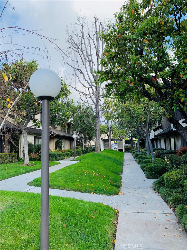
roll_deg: +1.6
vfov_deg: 67.3
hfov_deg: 53.1
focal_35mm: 26
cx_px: 94
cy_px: 125
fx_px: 187
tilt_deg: +7.2
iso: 25
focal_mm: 4.25
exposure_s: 1/743
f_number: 1.8
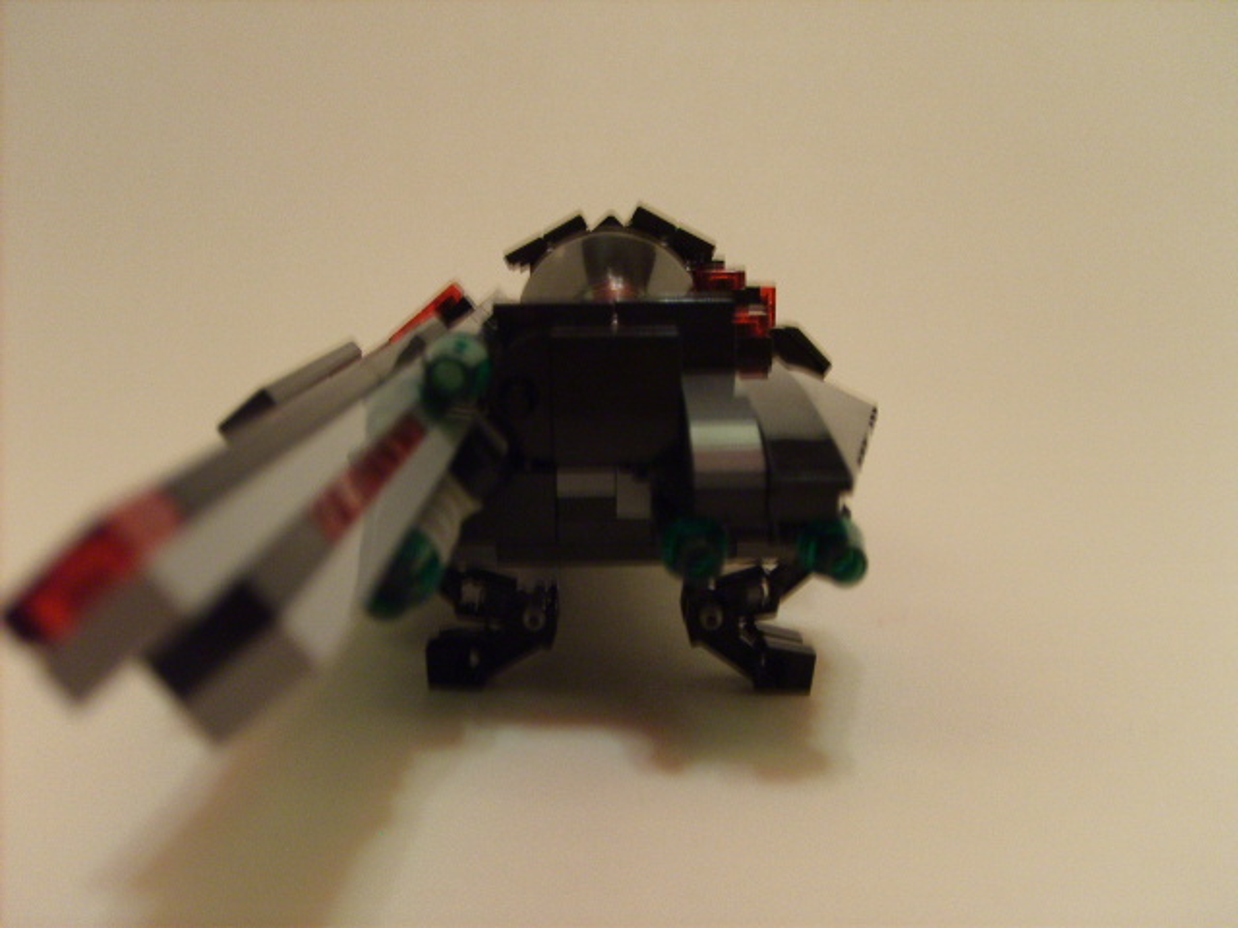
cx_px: 619
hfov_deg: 52.6
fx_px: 1252
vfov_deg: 40.7
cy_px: 464
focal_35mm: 35
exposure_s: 1/2
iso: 140
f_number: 2.8
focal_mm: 5.8
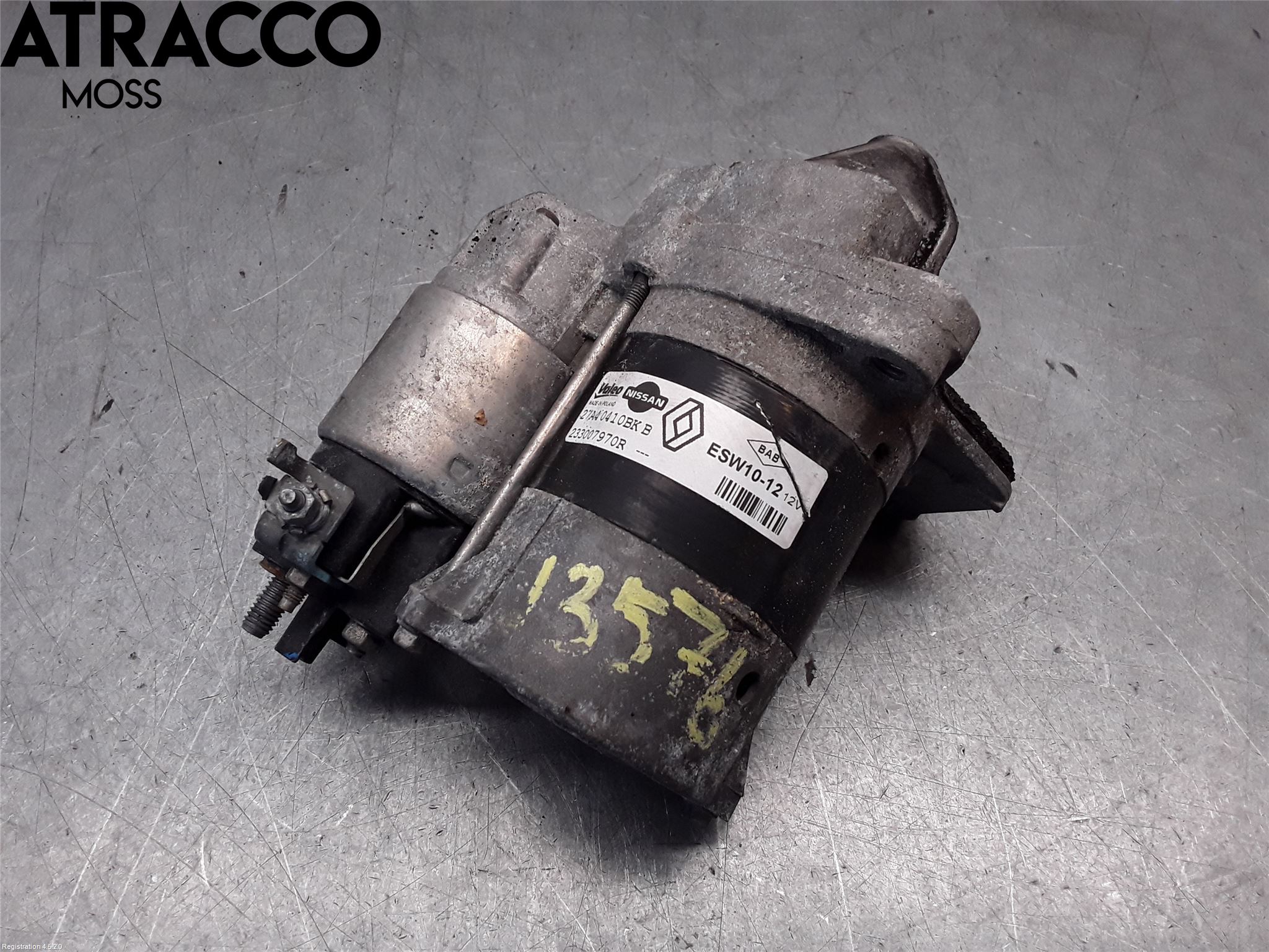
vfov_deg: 49.7
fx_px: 1026
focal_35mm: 28
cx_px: 634
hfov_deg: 63.4
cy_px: 476
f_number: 1.9
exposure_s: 1/255
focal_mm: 2.91
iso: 100
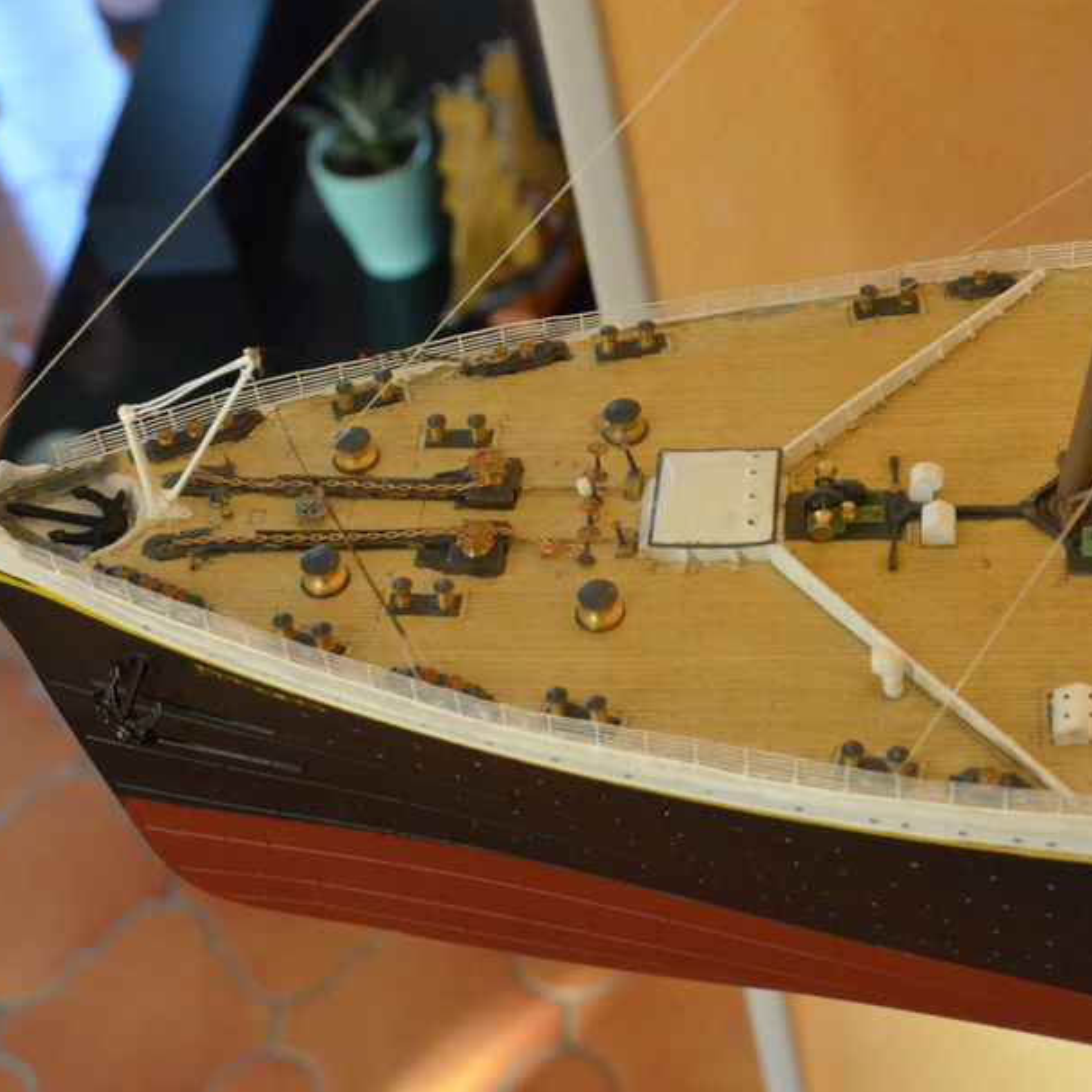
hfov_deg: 27.2
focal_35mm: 63
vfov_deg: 27.3
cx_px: 706
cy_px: 506
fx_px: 2248
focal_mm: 30
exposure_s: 1/60
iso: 3200
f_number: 7.1
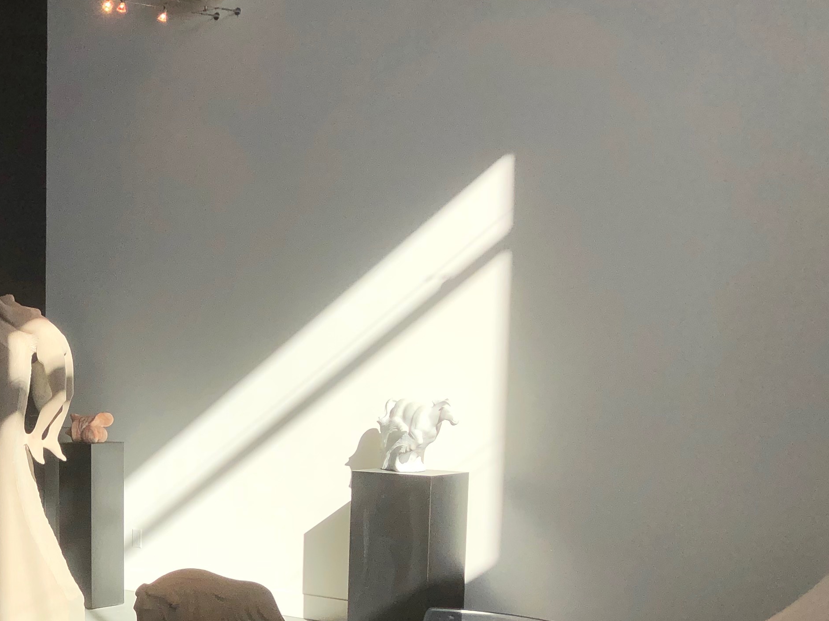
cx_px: -39
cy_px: 533
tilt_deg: -8.2
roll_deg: +1.4
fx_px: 1437
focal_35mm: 60
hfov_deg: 29.6
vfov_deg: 23.9
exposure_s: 1/1312
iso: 20
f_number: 1.8
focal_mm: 3.99
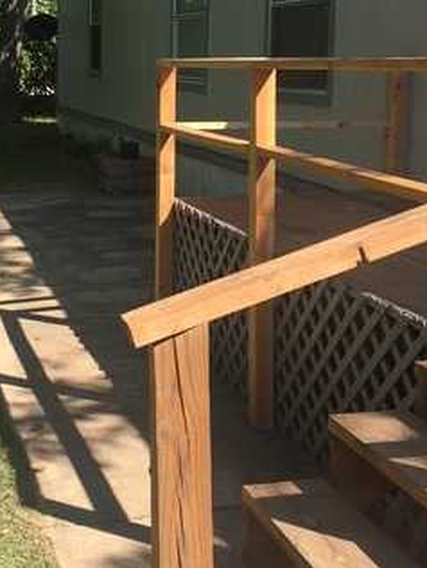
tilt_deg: -7.8
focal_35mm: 61
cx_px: 145
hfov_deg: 23.9
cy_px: 178
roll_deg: -2.4
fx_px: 1003
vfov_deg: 31.4
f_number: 2.2
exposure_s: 1/824
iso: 32
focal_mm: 4.15
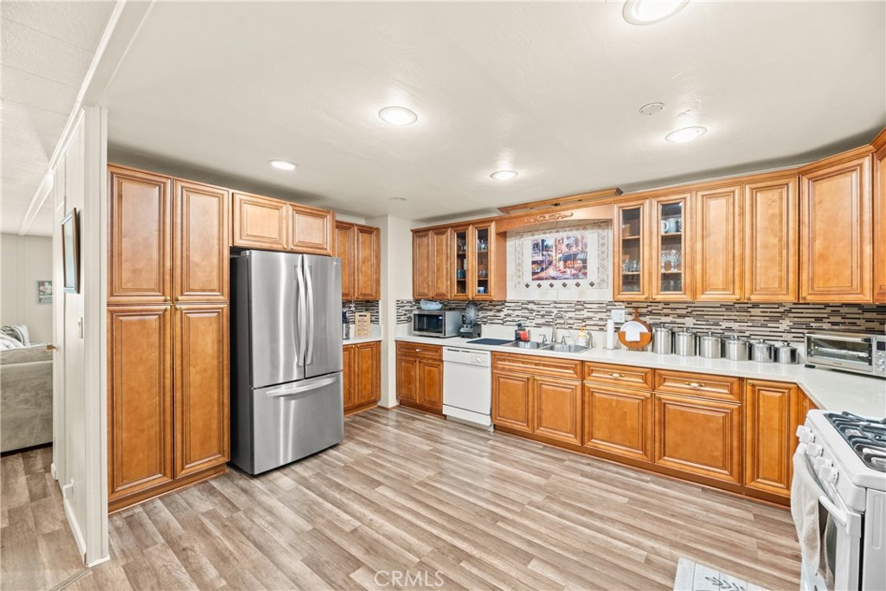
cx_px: 443
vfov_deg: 81.2
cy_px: 296
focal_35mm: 14
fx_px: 345
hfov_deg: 104.2
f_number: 8
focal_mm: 14
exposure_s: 1/8
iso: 2000
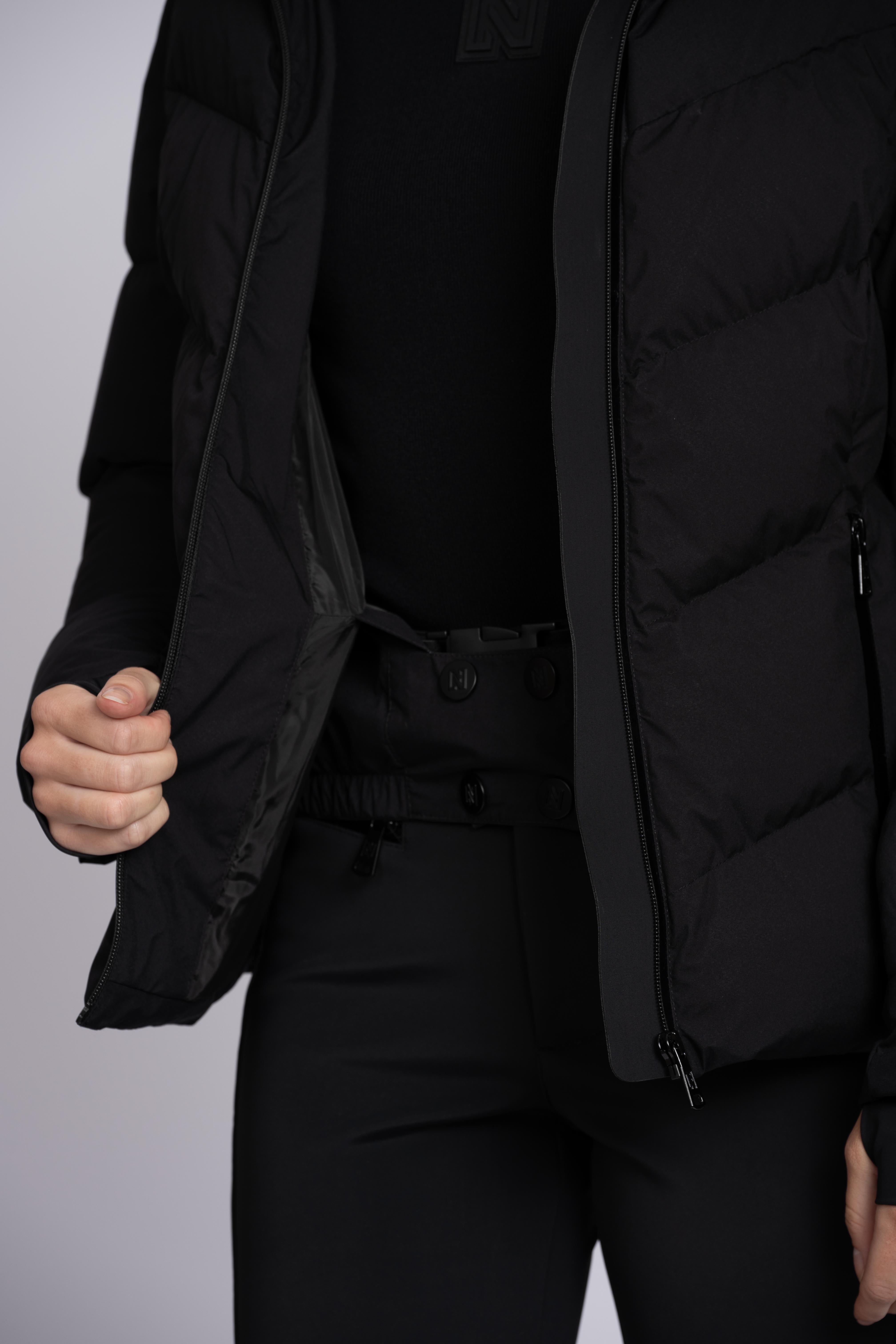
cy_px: 672
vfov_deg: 17.1
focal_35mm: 120
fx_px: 4480
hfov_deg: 11.4
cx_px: 448
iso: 125
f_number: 7.1
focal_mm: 120
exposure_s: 1/200
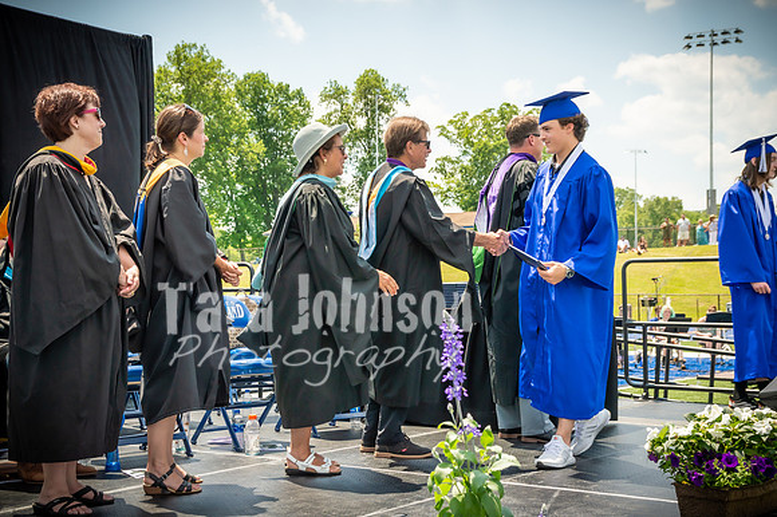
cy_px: 258
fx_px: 1165
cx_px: 388
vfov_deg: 25.0
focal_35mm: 54
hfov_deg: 36.9
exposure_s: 1/800
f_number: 7.1
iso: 200
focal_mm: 36
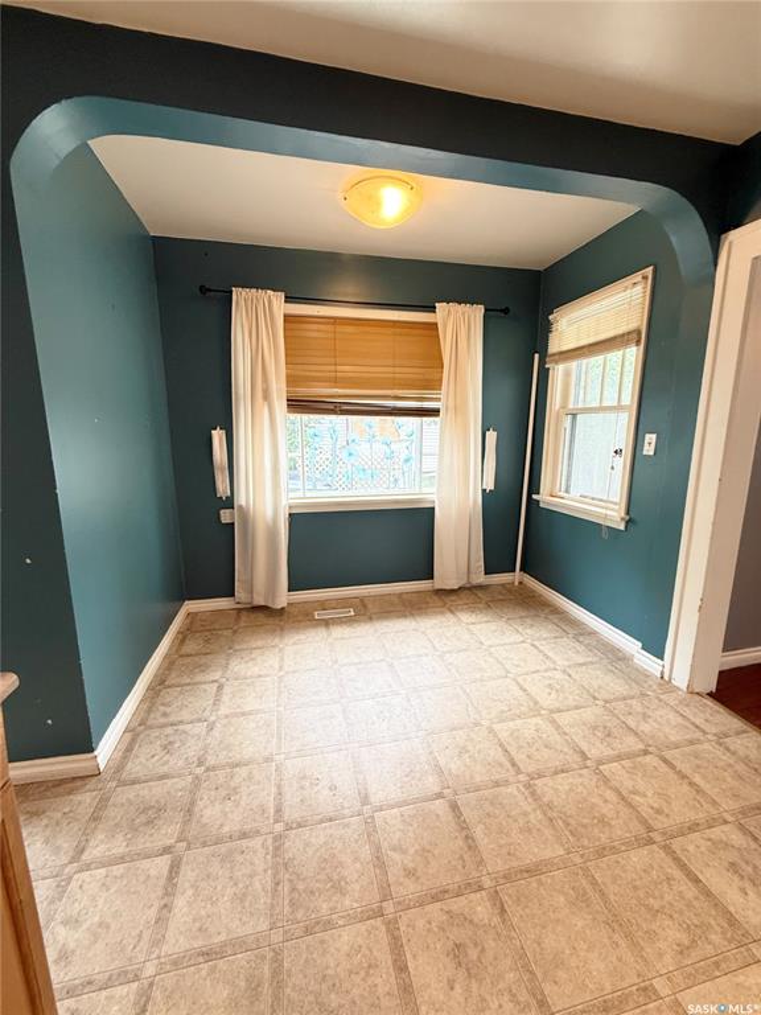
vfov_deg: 102.1
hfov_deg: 85.7
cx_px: 380
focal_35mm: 14
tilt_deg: -10.2
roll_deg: -0.7
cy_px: 508
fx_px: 410
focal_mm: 2.22
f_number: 2.2
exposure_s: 1/60
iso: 250
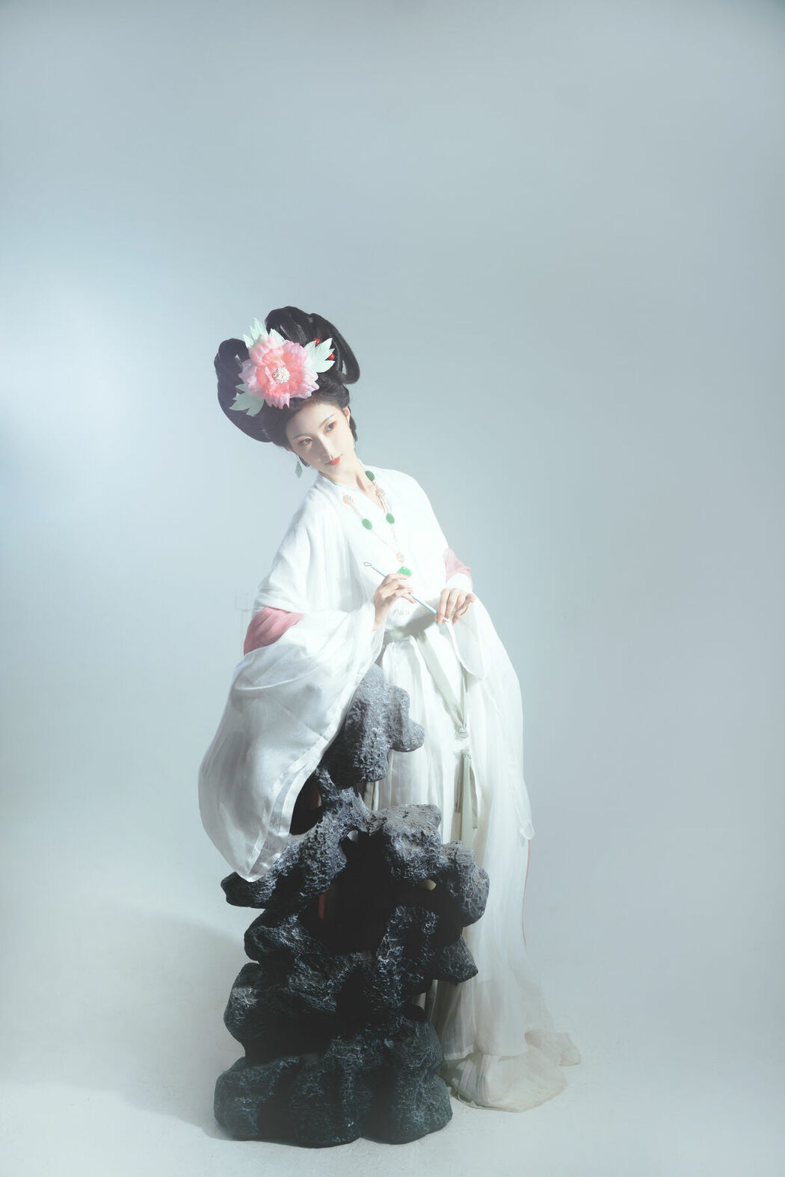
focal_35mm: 40
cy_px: 588
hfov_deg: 33.4
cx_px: 392
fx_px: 1308
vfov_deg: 48.5
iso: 100
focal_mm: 40
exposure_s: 1/200
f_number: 2.8
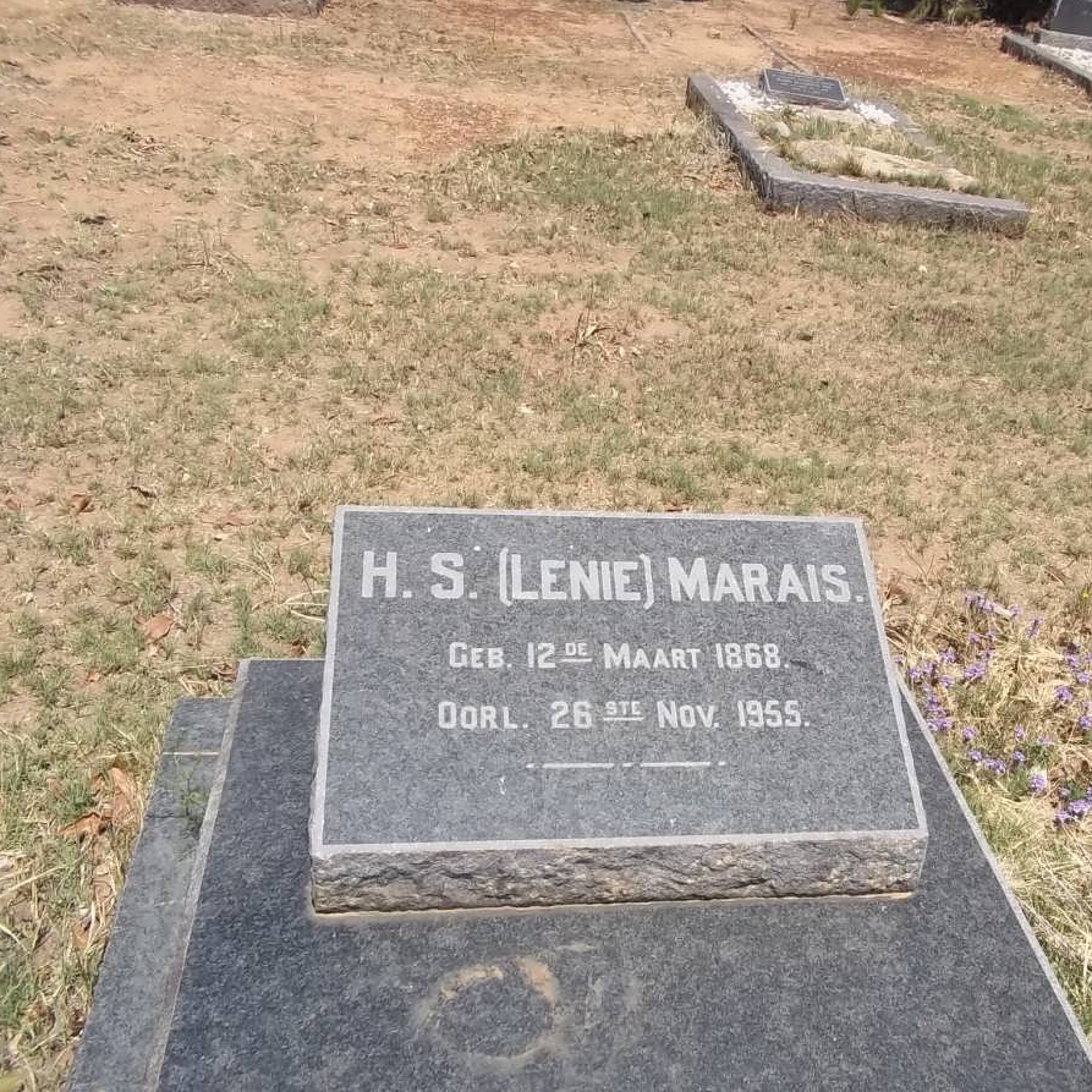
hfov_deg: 43.3
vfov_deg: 43.9
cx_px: 721
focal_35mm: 38
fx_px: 1356
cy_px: 548
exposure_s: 1/500
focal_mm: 5.7
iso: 80
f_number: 5.5
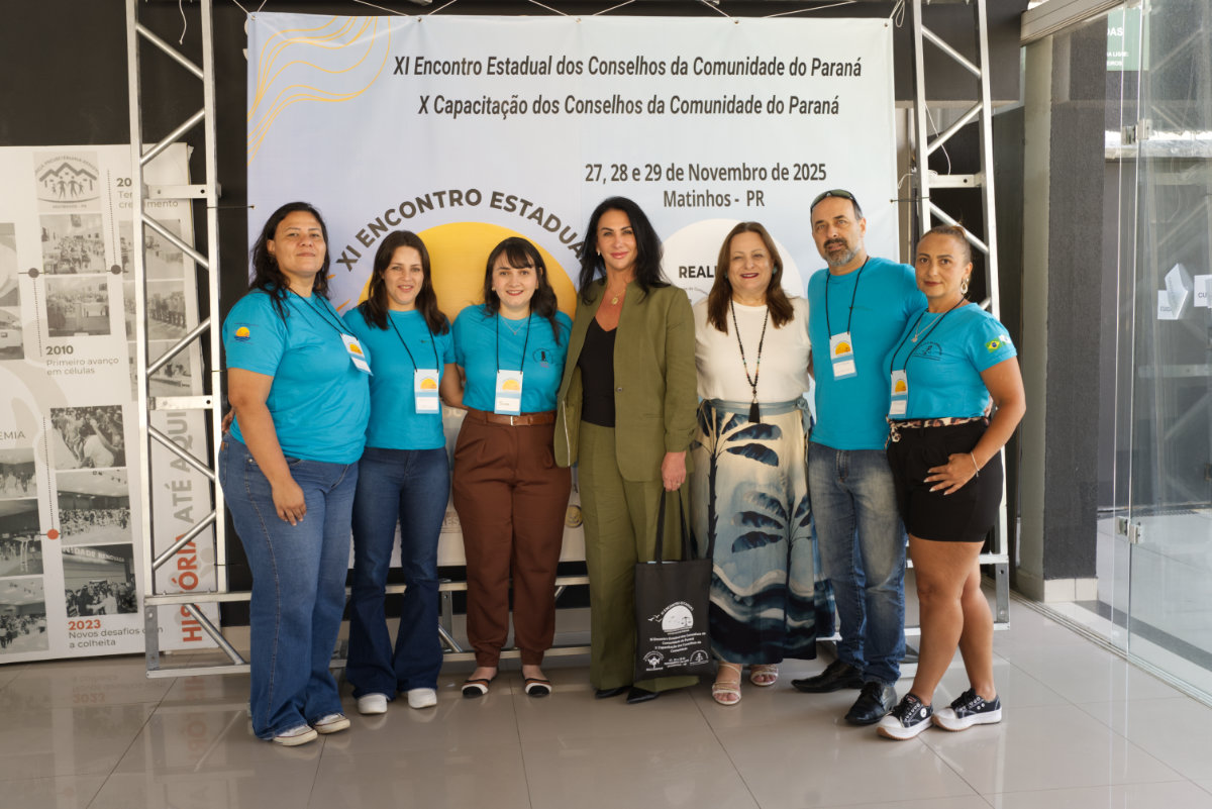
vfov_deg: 37.9
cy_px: 404
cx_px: 606
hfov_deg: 54.4
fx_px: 1179
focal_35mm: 35
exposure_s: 1/80
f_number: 5.6
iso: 500
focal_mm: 35
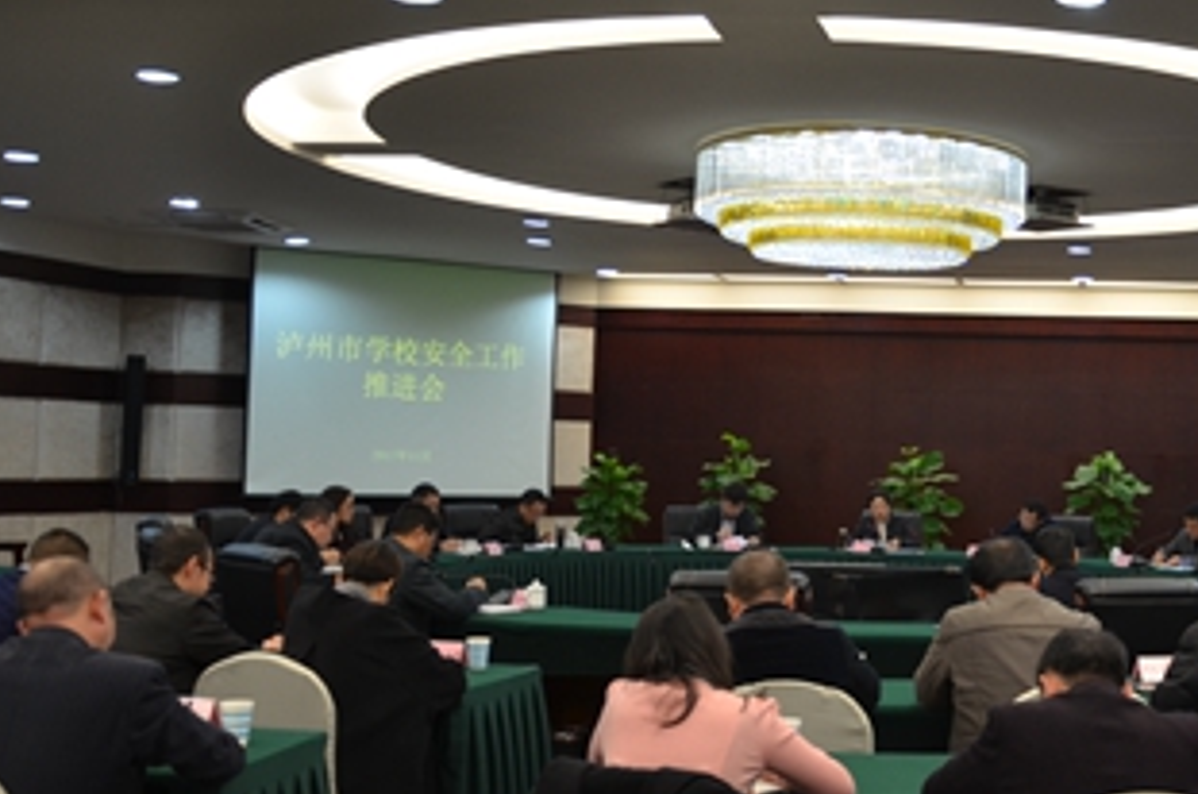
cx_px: 940
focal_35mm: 53
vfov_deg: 25.4
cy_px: 357
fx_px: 1760
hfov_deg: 36.4
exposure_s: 1/50
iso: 400
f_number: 3.8
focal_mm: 22
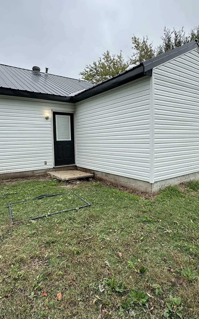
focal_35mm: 21
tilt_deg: -3.7
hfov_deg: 57.3
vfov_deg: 82.2
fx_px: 182
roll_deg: -0.2
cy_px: 153
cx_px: 95
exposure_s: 1/471
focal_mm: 2.22
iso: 40
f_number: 2.2
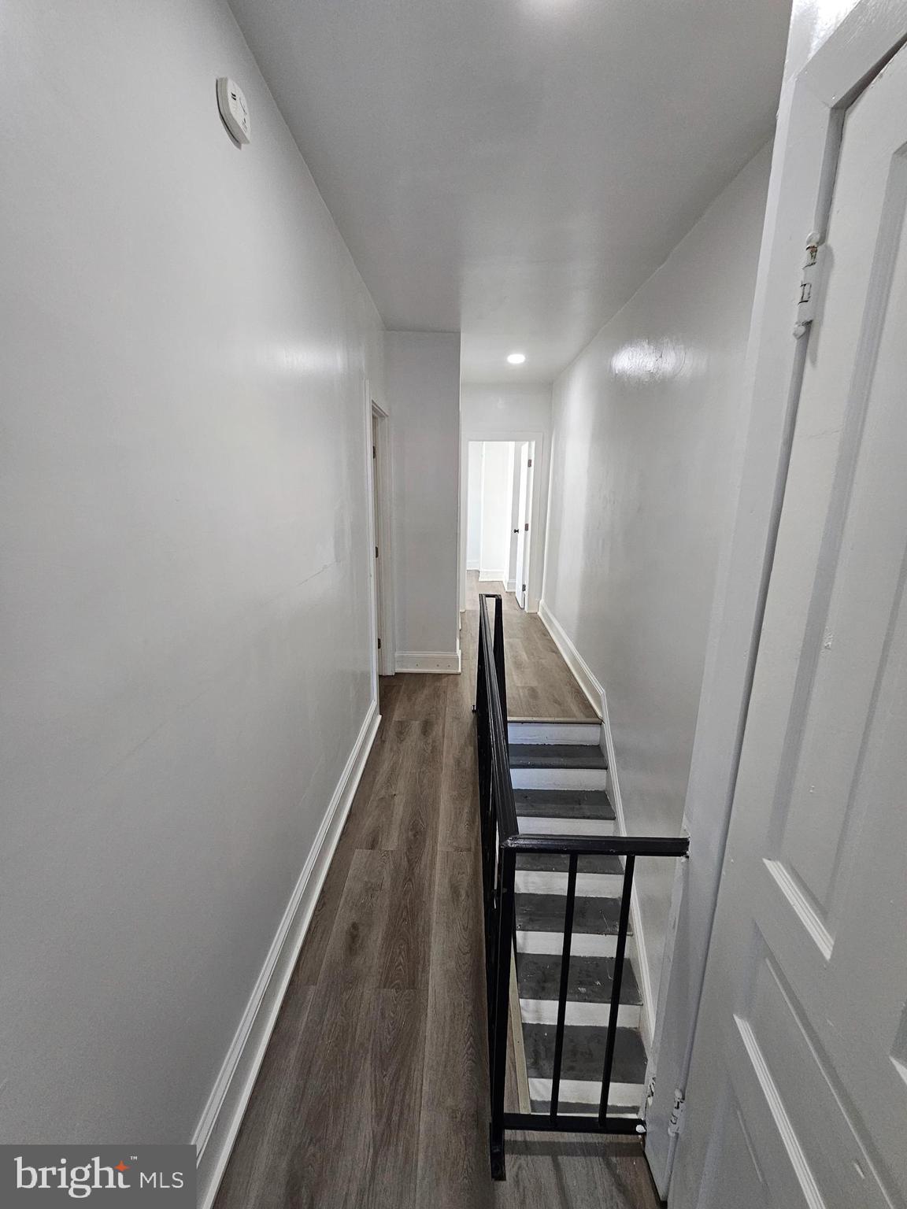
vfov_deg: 106.2
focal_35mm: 13
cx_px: 454
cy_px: 604
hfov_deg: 89.9
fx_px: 454
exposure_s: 1/60
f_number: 2.2
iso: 125
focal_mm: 2.2
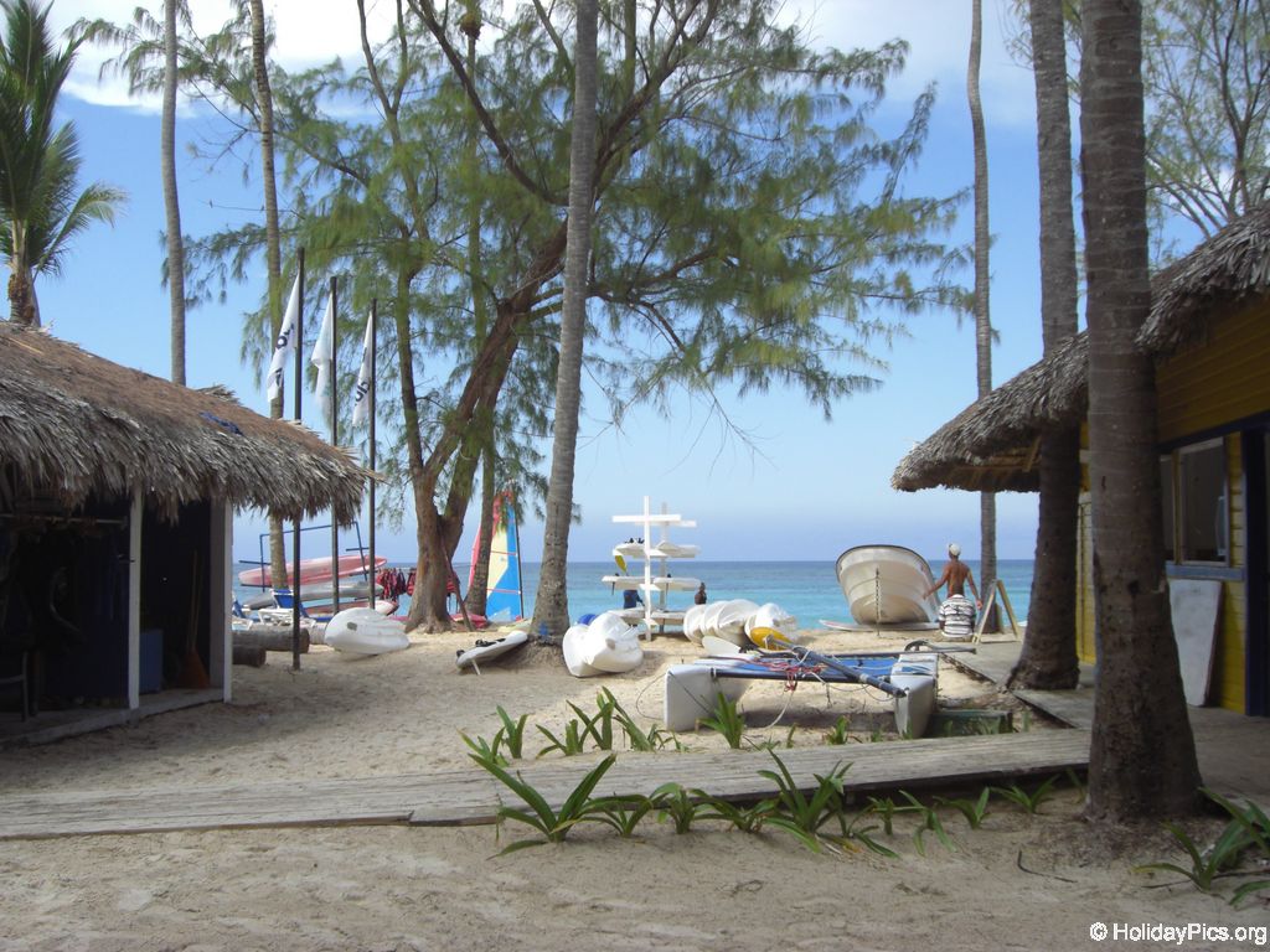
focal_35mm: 38
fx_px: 1394
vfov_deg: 37.7
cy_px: 476
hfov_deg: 49.0
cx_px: 635
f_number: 2.7
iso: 64
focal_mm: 6.2
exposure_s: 1/640
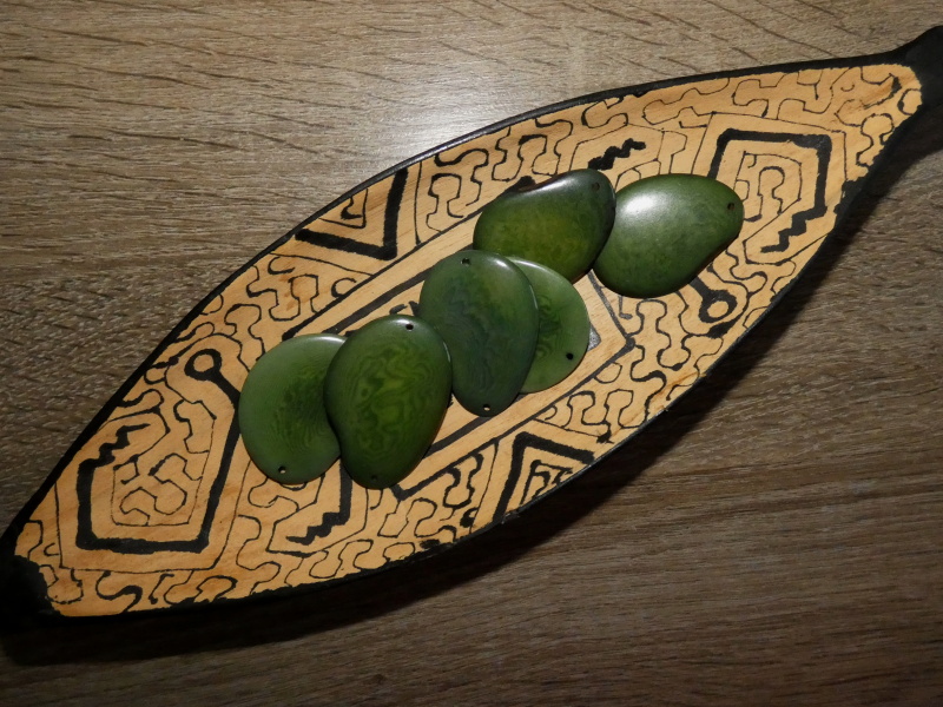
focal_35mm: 20
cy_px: 354
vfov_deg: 66.0
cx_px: 472
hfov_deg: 81.7
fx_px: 545
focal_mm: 3.6
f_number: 2.8
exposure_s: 1/60
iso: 800
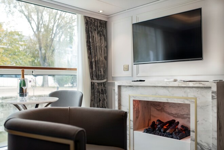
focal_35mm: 35
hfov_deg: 54.4
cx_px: 112
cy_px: 75
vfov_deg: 37.9
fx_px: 218
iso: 125
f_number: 2.8
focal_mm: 35
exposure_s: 1/80
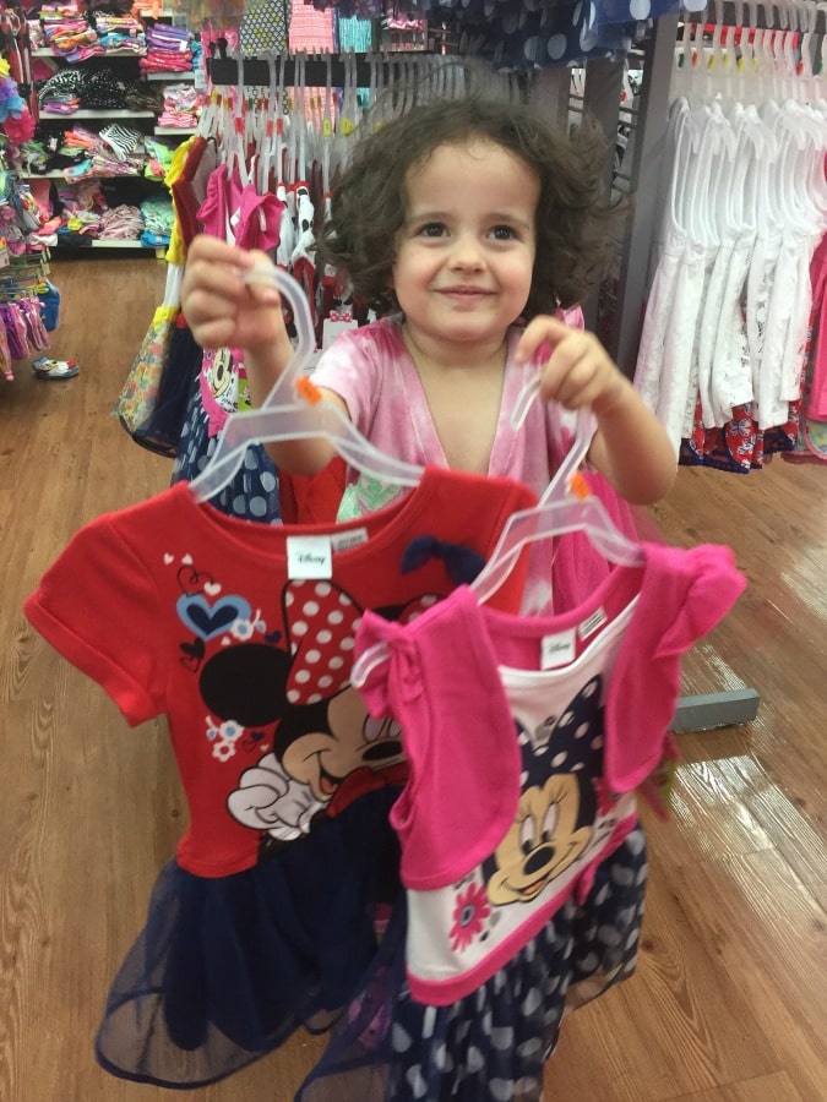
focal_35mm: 29
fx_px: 924
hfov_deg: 48.2
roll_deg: +0.2
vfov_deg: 61.7
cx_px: 414
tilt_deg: -29.6
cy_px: 551
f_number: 2.2
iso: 64
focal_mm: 4.15
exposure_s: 1/15
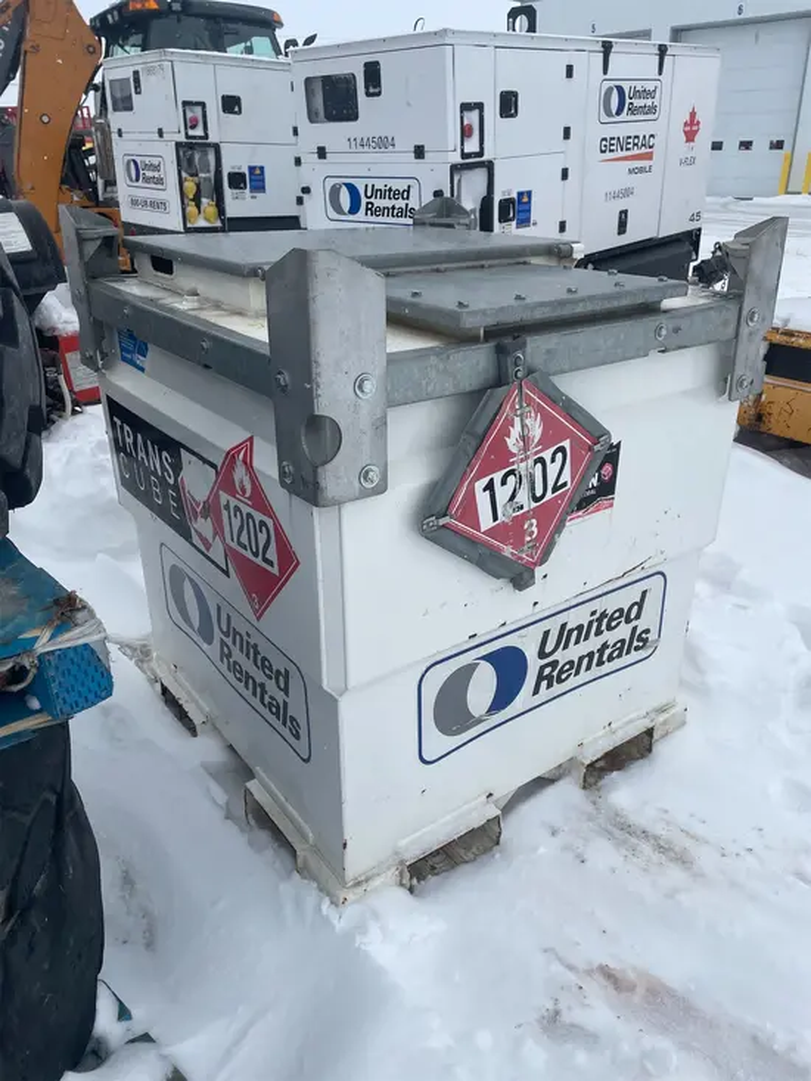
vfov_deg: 67.3
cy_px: 540
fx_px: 812
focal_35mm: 26
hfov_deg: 53.1
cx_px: 406
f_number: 1.6
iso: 32
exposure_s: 1/4651
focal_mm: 4.2
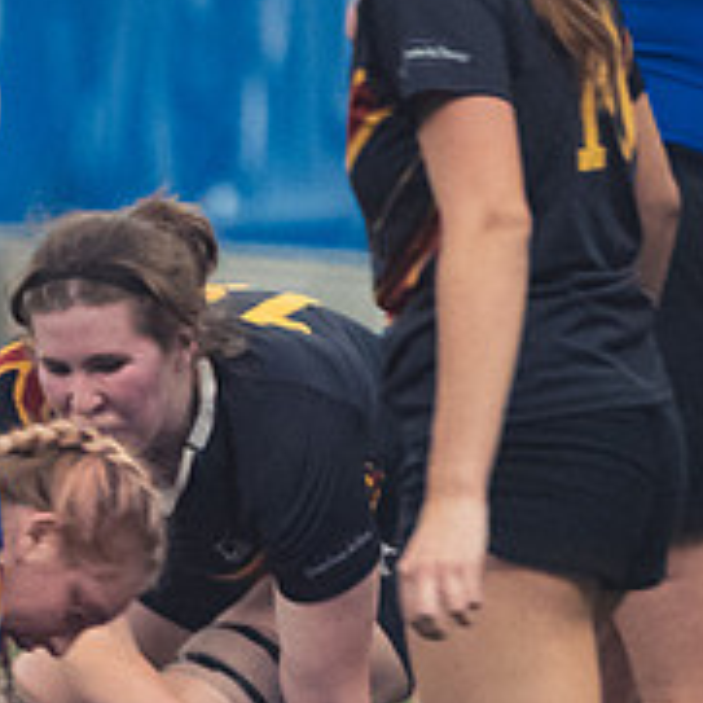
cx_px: -543
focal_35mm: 904
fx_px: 20771
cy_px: 888
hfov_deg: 1.9
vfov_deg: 1.9
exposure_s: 1/320
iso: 3600
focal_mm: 150
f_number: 2.8
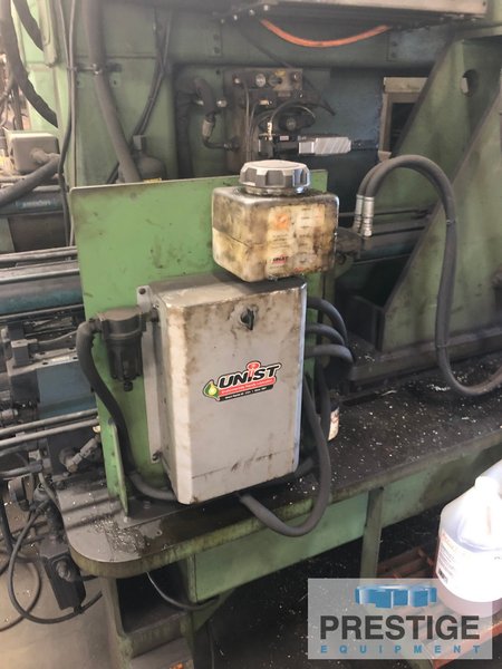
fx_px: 541
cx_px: 251
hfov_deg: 49.7
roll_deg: +0.6
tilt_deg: -21.9
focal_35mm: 28
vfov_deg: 63.4
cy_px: 334
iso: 80
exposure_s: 1/7
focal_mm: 3.99
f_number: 1.8
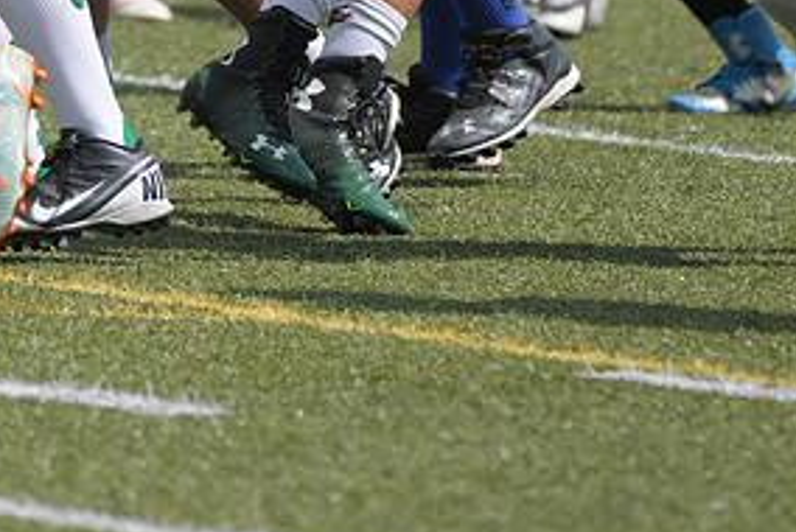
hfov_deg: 2.5
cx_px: 327
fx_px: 18260
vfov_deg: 1.7
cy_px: -241
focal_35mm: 825
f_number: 4
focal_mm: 270
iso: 500
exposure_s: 1/4000
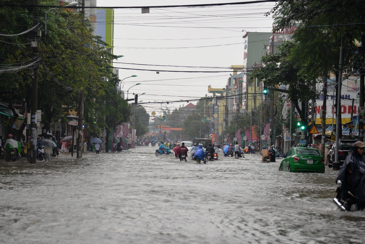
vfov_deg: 11.4
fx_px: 1217
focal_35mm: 120
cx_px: 182
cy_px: 122
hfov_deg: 17.1
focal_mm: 120
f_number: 4
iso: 640
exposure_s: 1/250
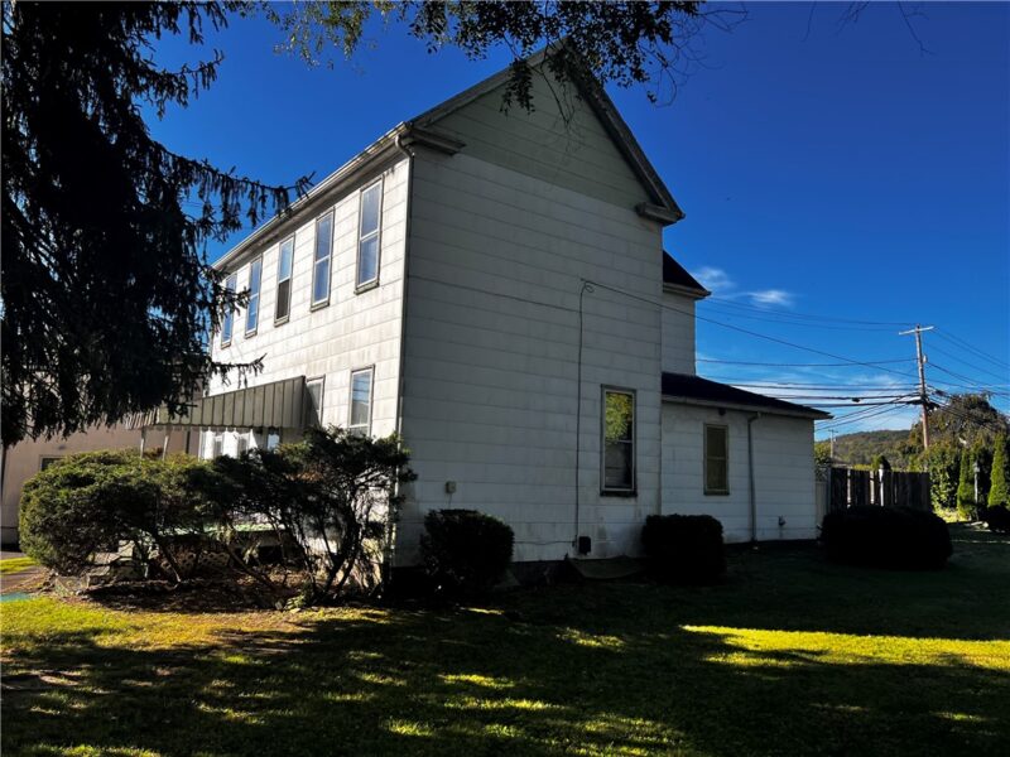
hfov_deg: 67.3
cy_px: 378
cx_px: 505
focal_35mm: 26
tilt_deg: +8.9
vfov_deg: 53.1
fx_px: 759
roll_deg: -2.8
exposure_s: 1/2083
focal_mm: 5.7
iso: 50
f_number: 1.5
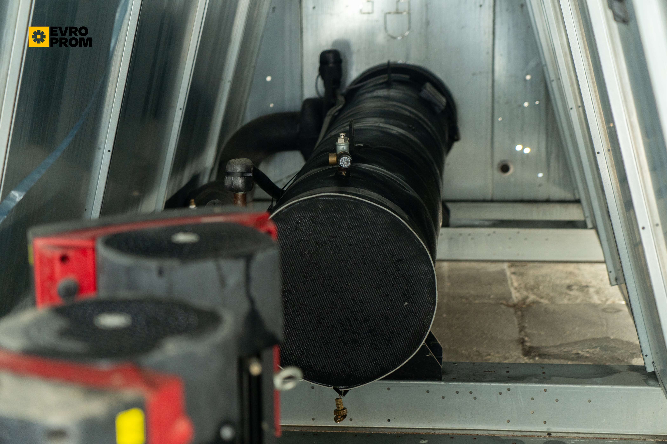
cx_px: 334
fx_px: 1297
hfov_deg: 28.8
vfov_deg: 19.5
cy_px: 222
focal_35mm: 70
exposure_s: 1/30
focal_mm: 70
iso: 800
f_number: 4
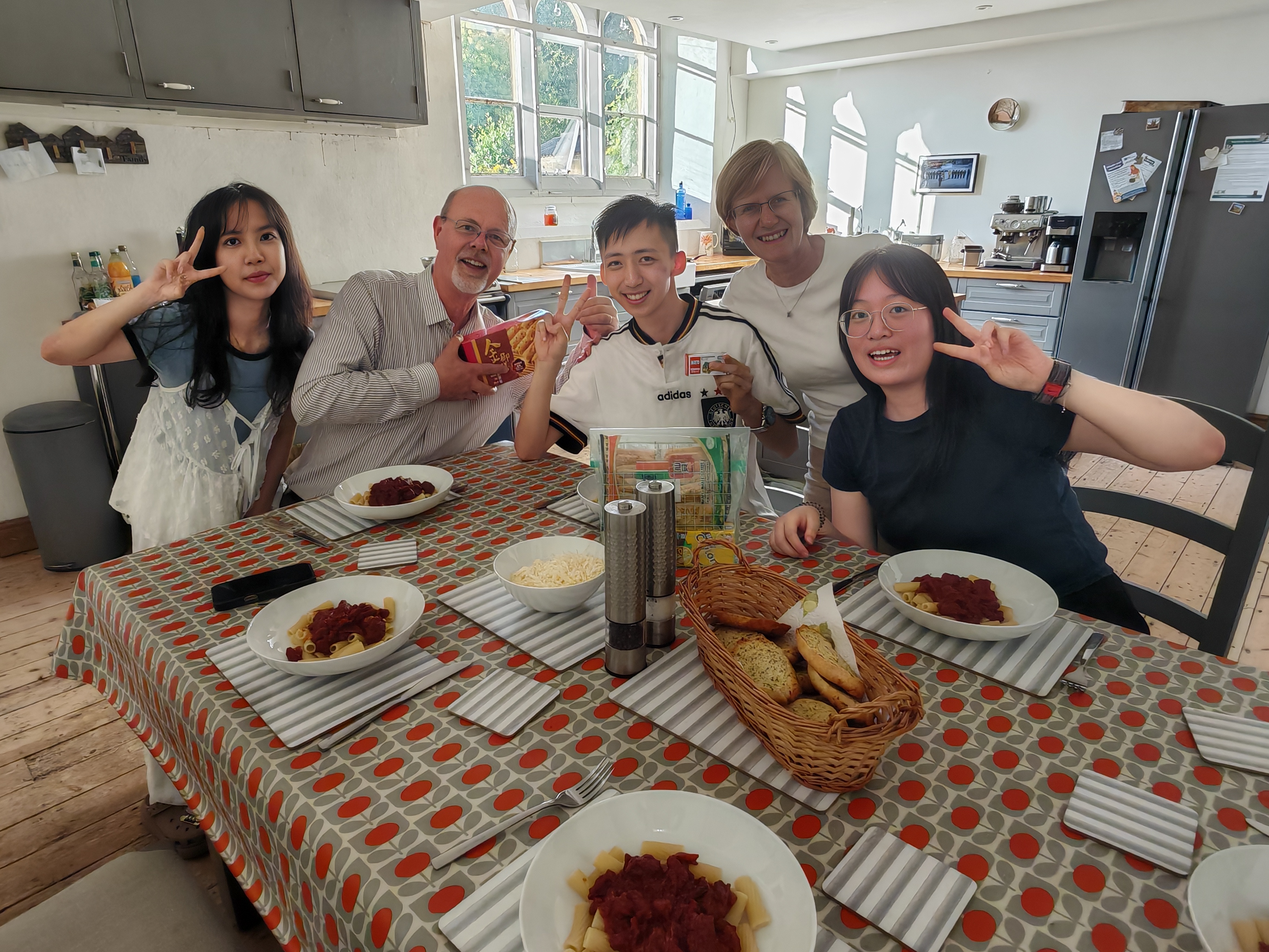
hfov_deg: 79.0
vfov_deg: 63.4
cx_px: 634
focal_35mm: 21
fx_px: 770
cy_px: 476
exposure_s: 1/50
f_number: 2.2
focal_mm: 1.96
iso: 100
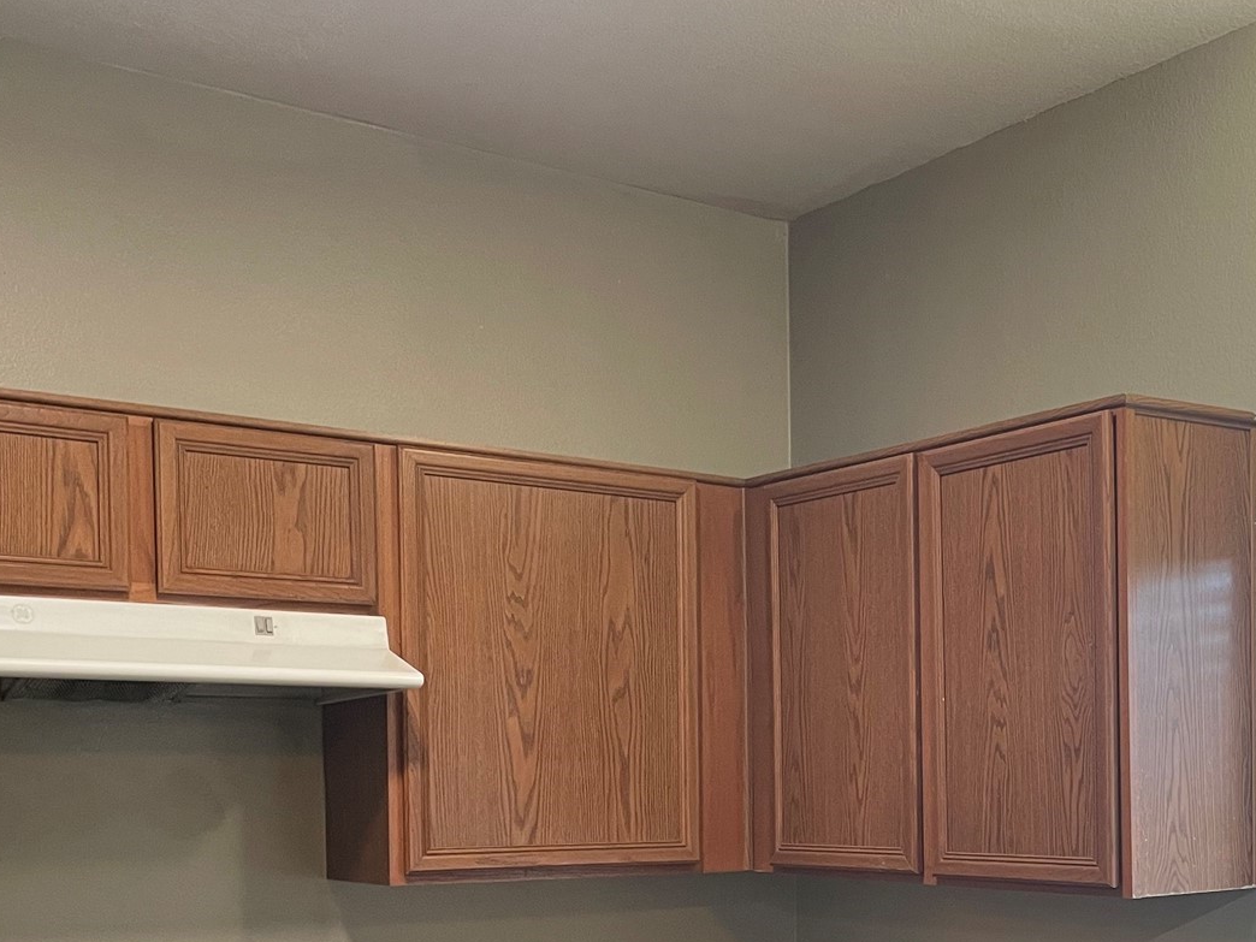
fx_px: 1850
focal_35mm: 51
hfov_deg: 36.1
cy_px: 823
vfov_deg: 27.7
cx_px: 1024
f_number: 1.6
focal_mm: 4.2
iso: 125
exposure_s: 1/60
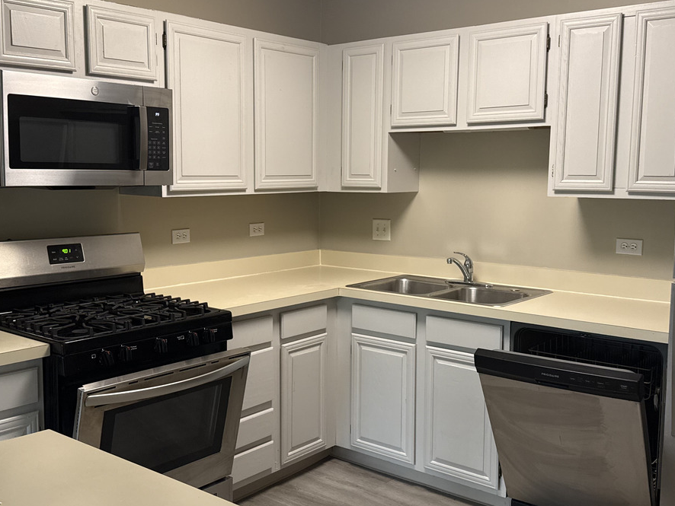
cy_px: 257
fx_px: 761
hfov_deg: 47.8
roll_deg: -0.1
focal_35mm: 39
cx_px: 308
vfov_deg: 36.8
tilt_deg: -6.9
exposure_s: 1/60
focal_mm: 6.76
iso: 160
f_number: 1.78
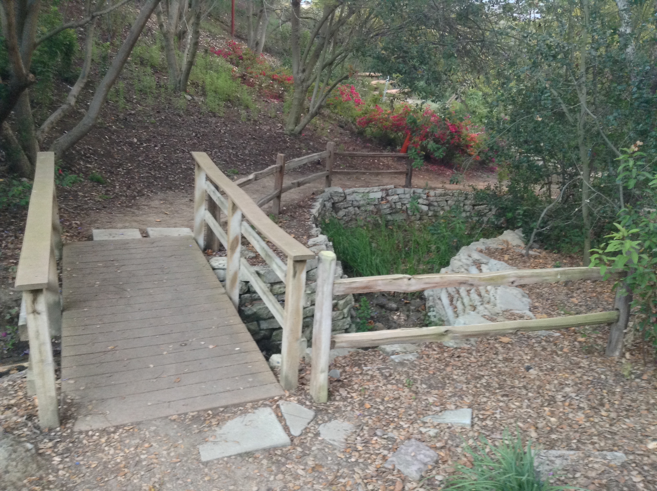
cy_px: 246
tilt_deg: -18.6
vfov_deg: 42.8
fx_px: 625
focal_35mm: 33
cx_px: 328
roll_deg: -4.1
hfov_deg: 55.4
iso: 125
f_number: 2.4
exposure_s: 1/24
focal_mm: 3.3
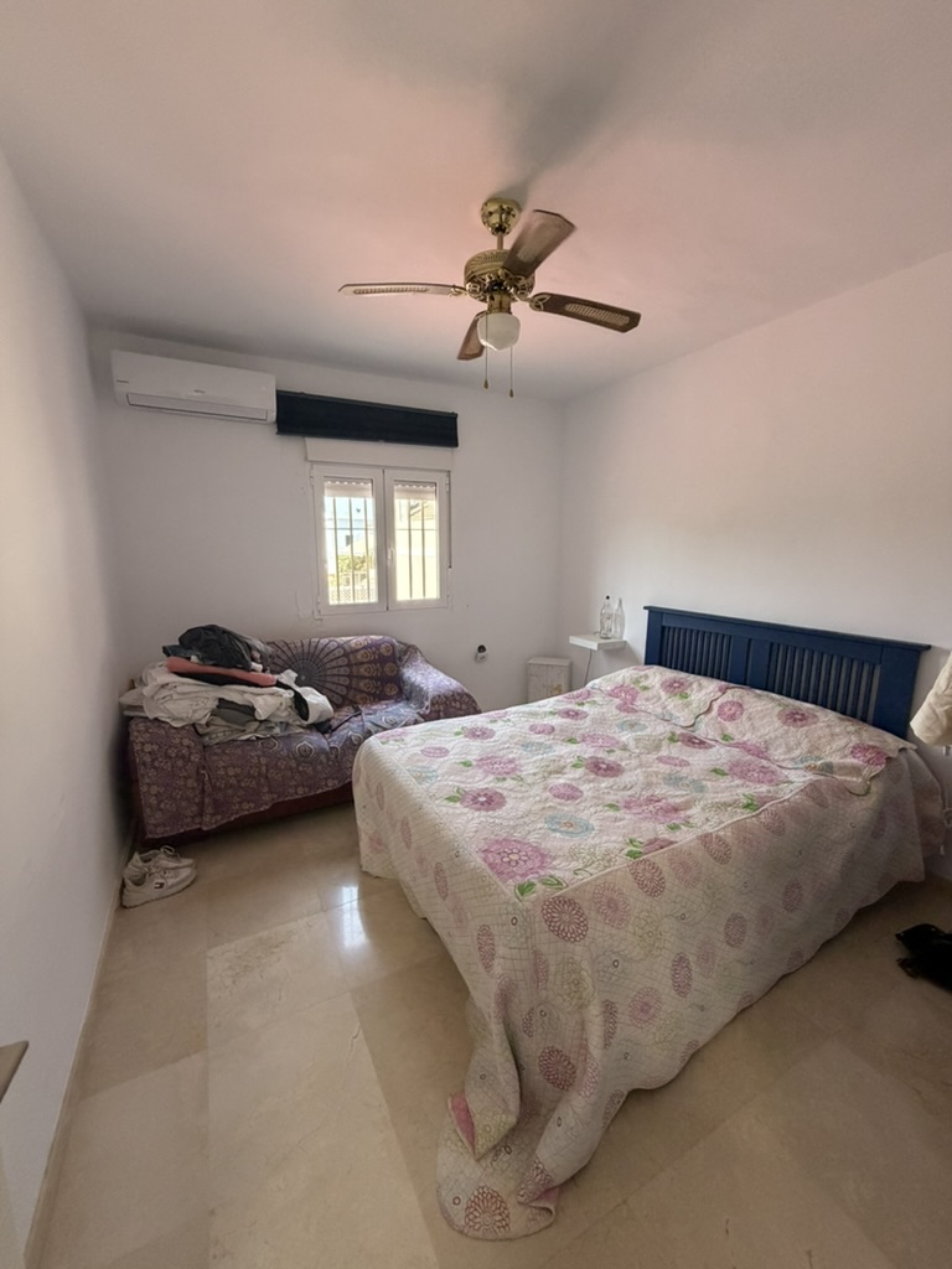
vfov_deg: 102.1
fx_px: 513
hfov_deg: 85.7
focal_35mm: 14
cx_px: 476
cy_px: 634
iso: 320
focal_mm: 2.22
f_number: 2.2
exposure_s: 1/116
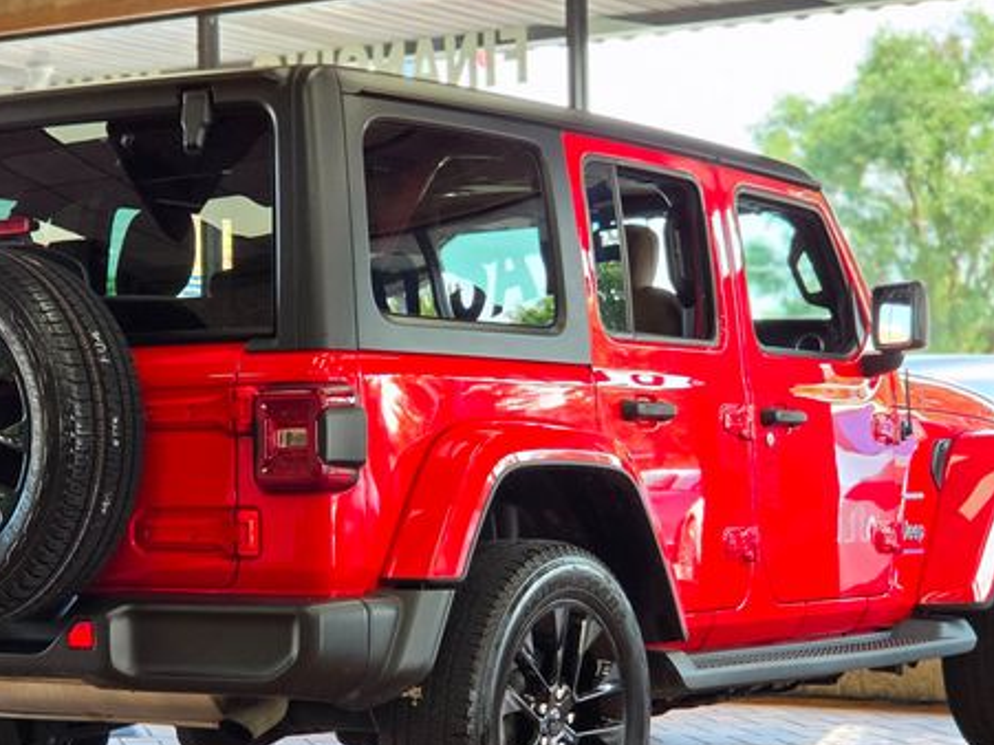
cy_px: 509
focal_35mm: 98
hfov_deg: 20.0
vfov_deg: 15.0
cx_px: 434
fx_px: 2813
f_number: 2.4
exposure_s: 1/120
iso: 64
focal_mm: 7
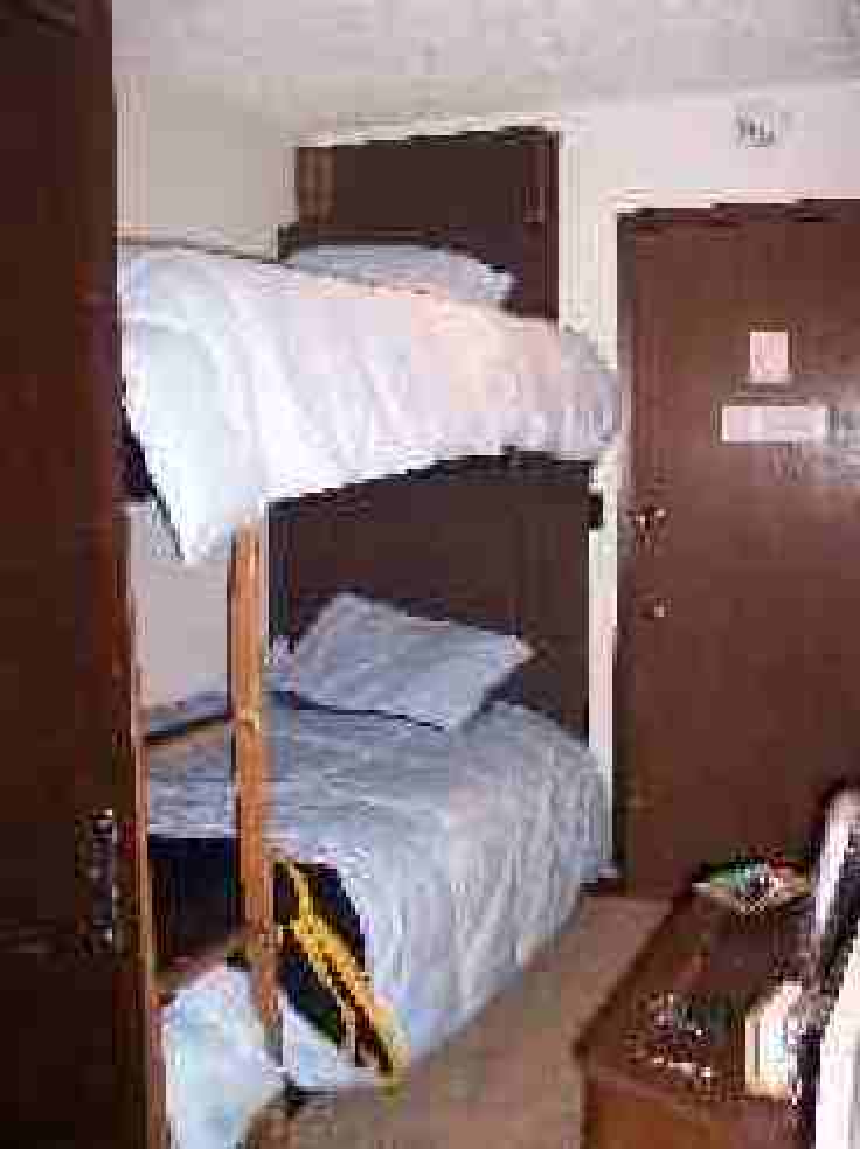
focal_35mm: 38
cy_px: 574
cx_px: 430
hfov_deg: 37.7
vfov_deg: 49.0
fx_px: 1261
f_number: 2.8
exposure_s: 1/30
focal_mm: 8
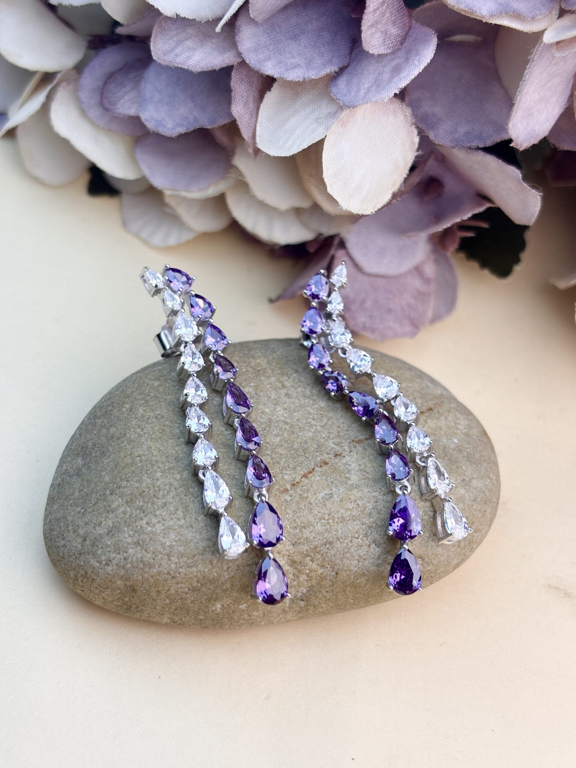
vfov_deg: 36.8
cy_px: 384
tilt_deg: -51.8
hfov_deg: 28.0
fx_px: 1154
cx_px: 288
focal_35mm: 52
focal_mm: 5.96
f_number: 1.6
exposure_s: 1/1017
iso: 32
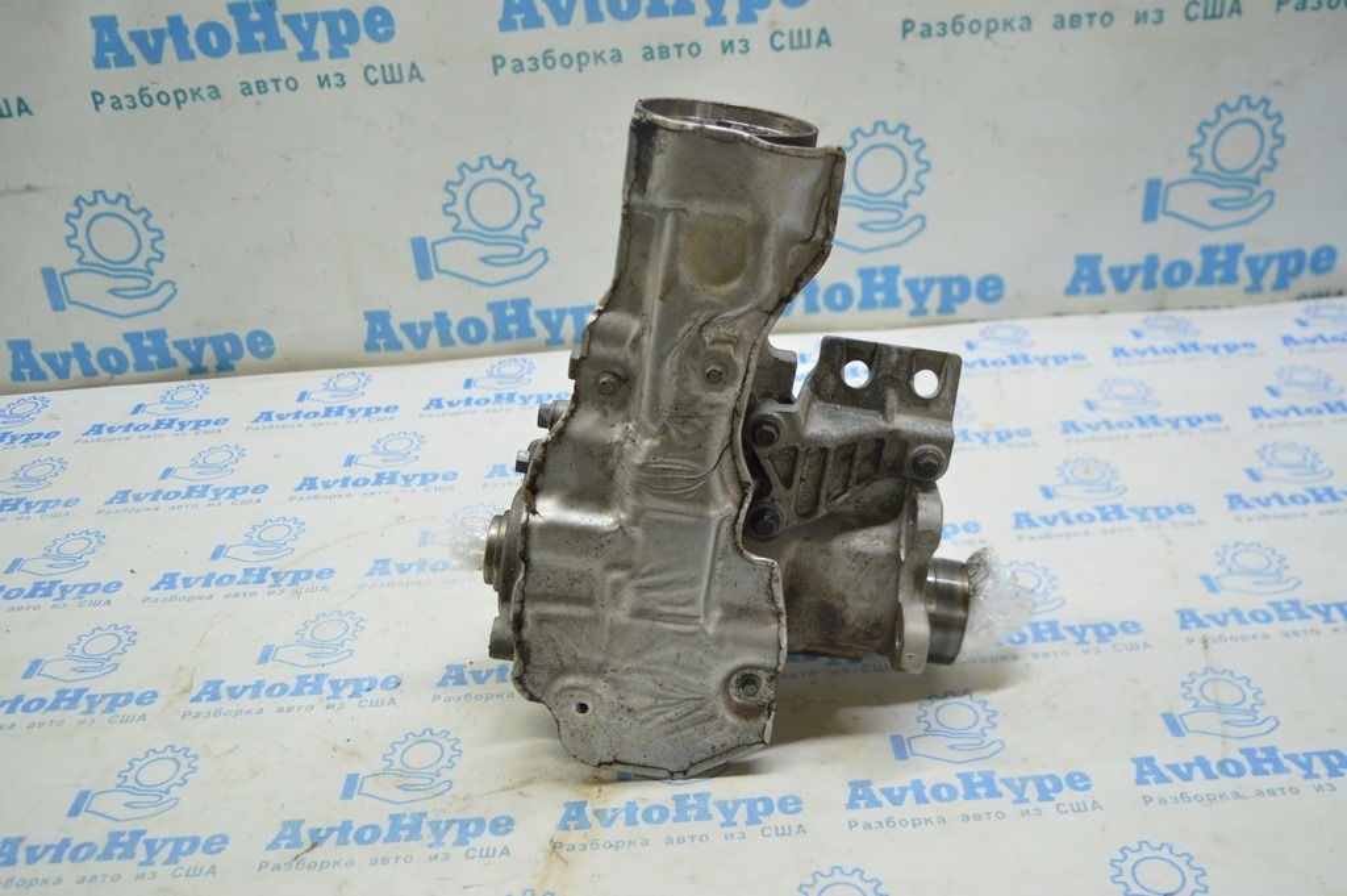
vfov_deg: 39.9
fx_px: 1234
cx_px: 674
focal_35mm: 33
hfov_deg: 57.3
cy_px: 448
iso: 400
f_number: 3.8
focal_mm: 22
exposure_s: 1/40
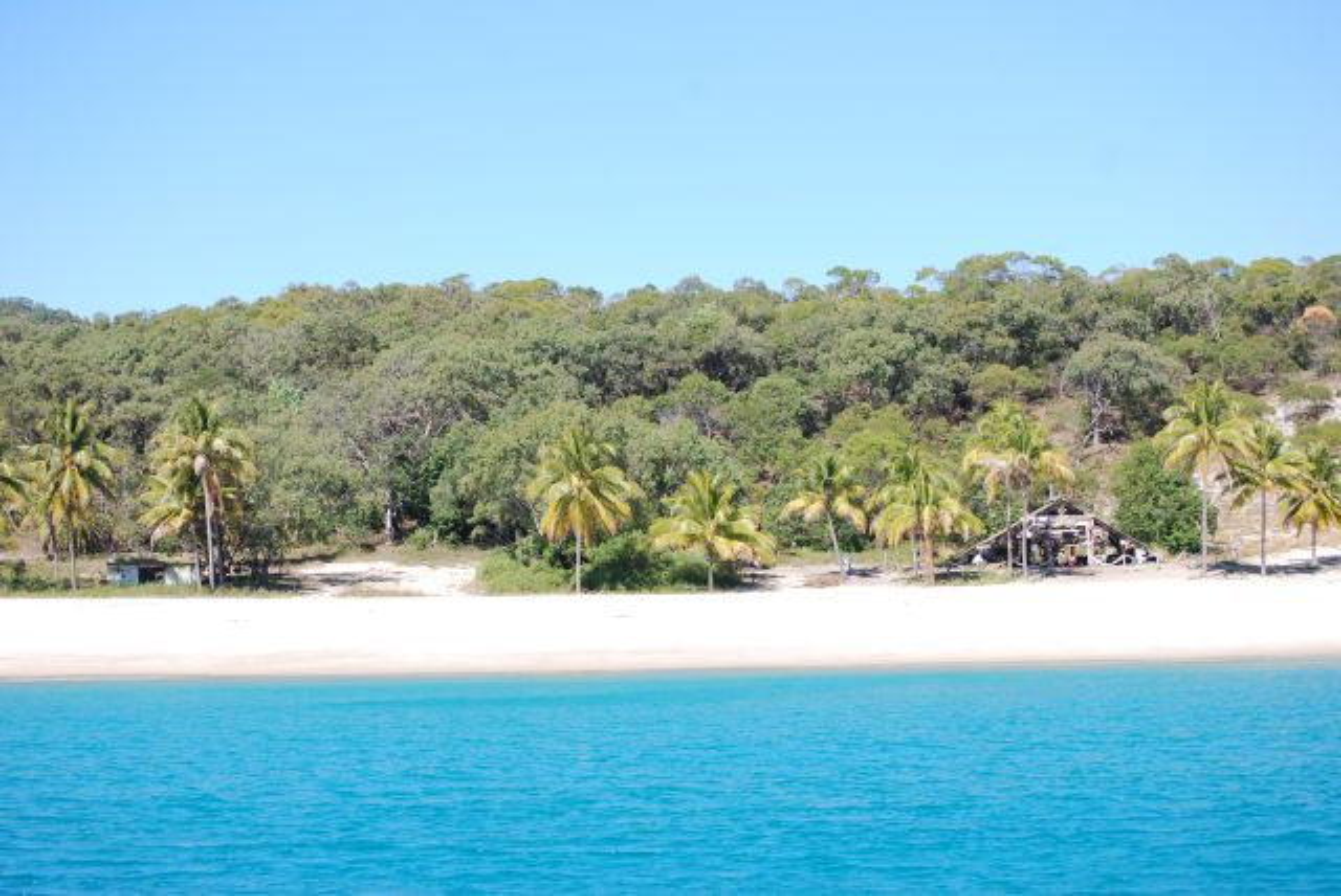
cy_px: 448
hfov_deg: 24.6
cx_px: 670
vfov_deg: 16.6
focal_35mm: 82
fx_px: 3076
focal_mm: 55
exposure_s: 1/200
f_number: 7.1
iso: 100
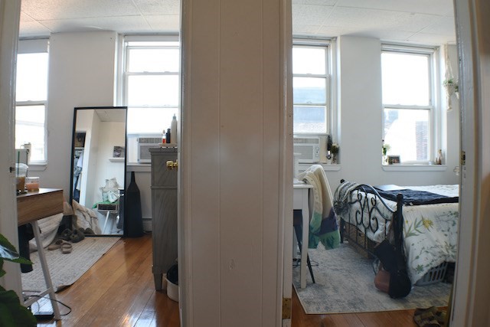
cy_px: 164
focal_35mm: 34
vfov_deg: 38.4
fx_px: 470
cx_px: 245
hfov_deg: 55.1
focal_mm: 23
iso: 400
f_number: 11
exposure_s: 1/15
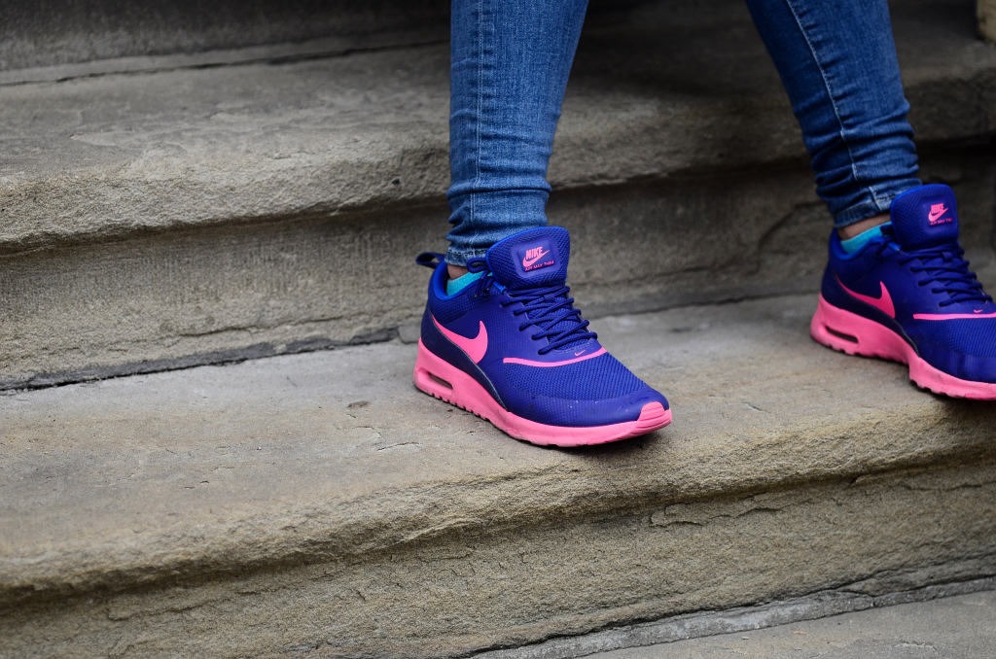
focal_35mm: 129
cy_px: 330
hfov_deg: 15.9
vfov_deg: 10.6
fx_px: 3561
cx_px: 498
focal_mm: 86
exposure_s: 1/320
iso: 100
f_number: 2.5
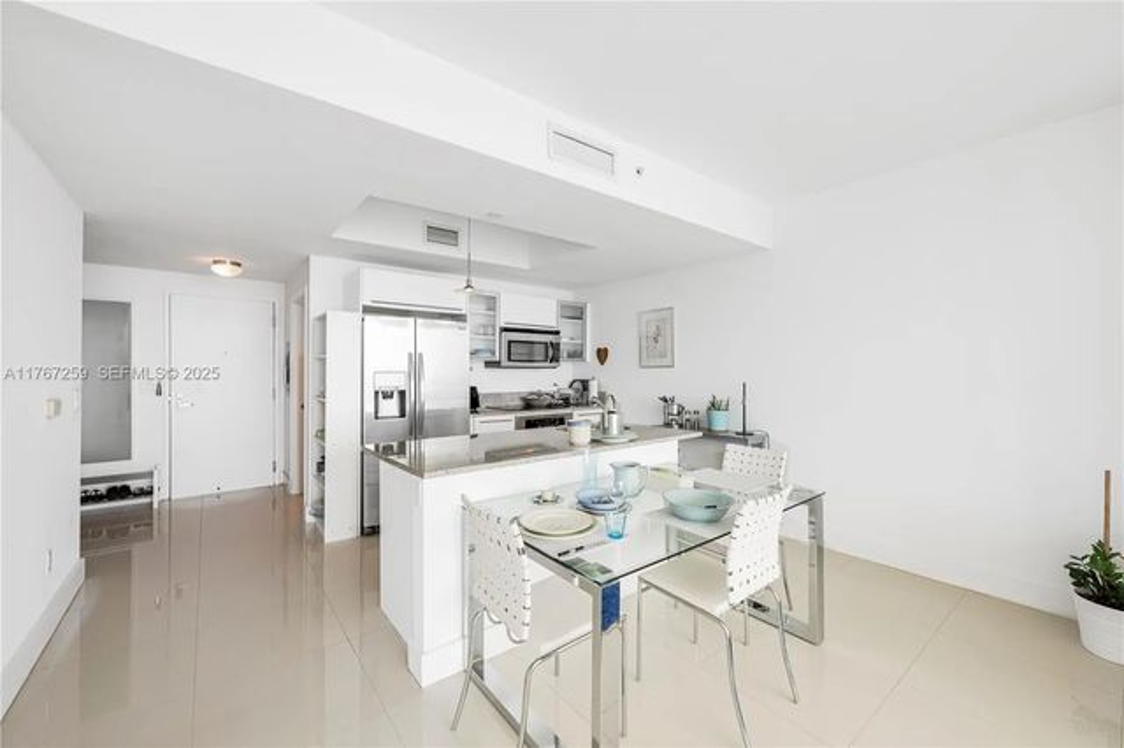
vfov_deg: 81.1
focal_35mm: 14
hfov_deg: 104.3
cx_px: 562
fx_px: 437
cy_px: 374
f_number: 7.1
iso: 64
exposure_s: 1/10
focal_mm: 14
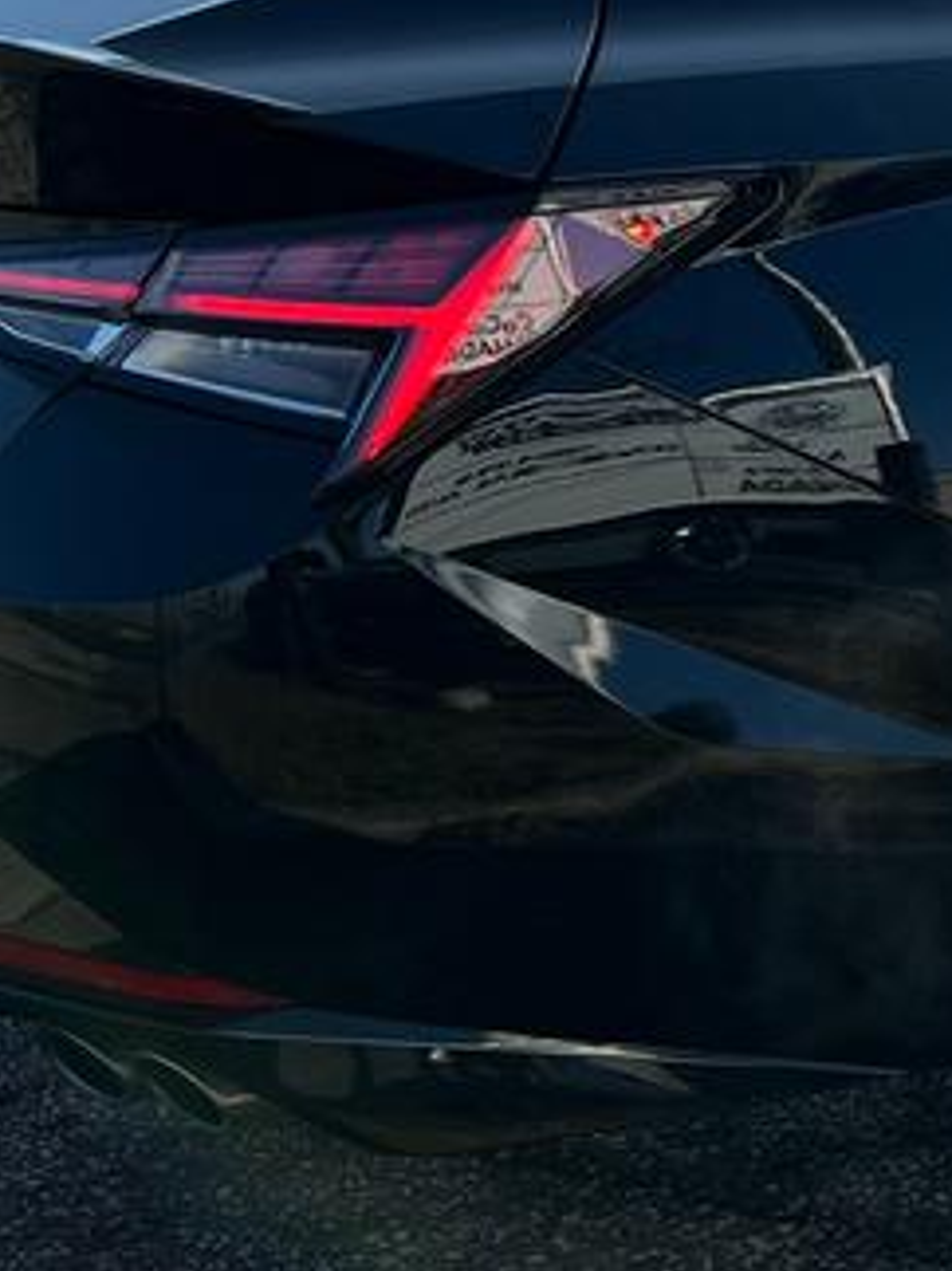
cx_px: 1570
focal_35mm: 103
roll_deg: -0.8
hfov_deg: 13.3
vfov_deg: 18.9
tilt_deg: -9.5
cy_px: 272
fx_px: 3779
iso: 50
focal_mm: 5.7
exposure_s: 1/2123
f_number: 1.5
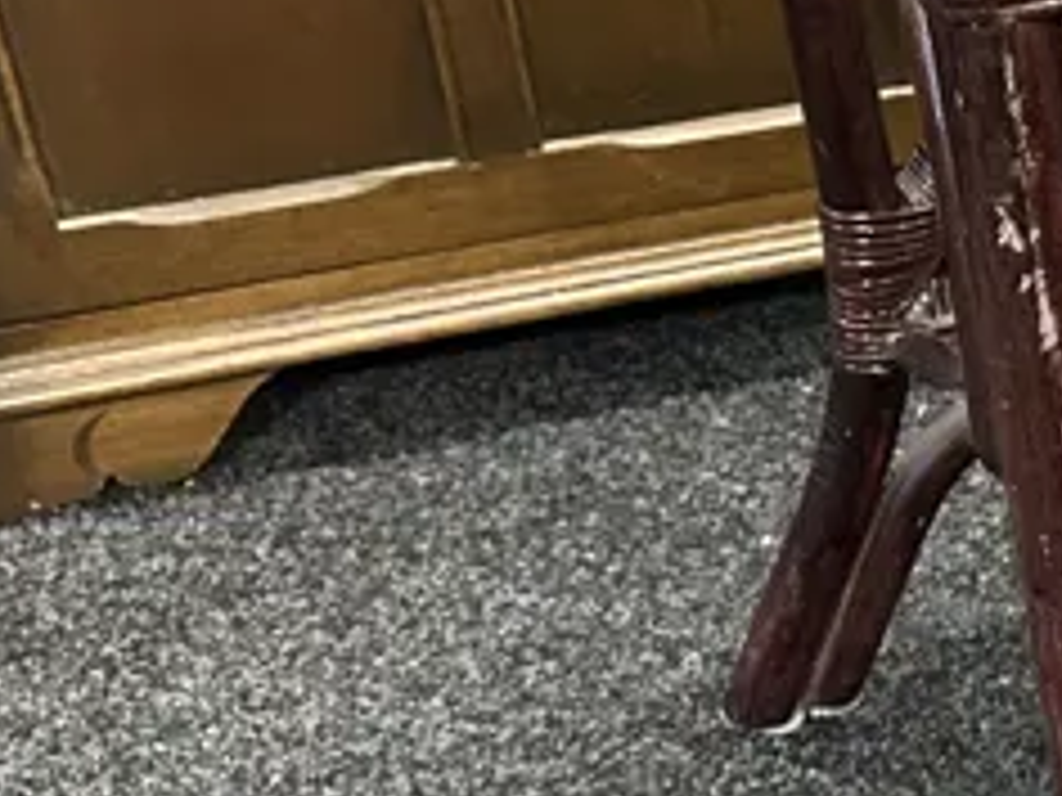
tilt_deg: -29.6
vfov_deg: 14.2
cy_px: 247
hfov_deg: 16.5
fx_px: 3191
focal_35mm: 104
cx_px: 1760
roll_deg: +0.7
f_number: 1.78
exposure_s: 1/33
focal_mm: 6.86
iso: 640
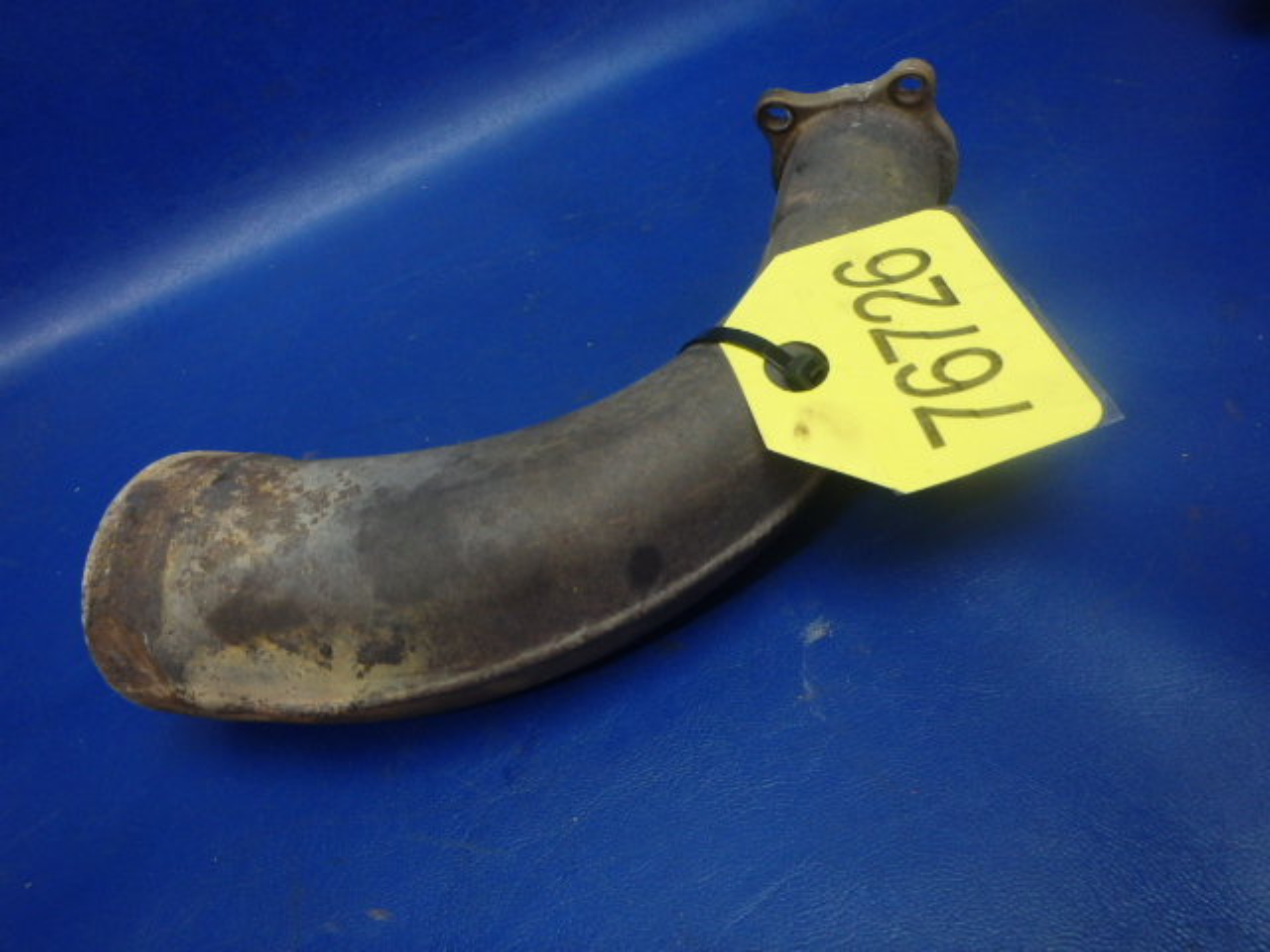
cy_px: 476
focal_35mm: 28
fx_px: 1027
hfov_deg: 63.4
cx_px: 635
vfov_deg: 49.7
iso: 320
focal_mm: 5
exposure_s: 1/30
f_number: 3.9
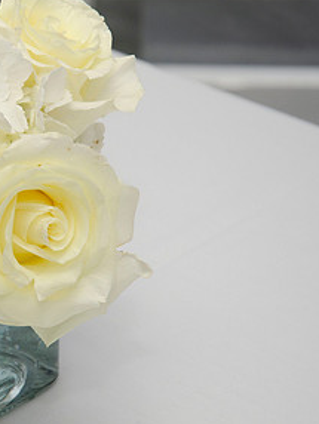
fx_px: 2503
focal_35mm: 204
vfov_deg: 9.7
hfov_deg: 7.2
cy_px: 148
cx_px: -53
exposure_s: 1/200
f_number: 5.6
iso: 400
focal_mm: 70
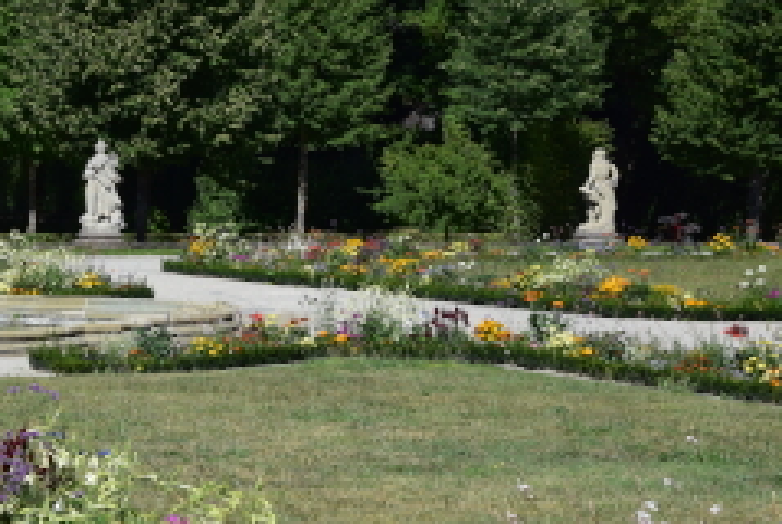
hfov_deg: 16.0
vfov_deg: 10.8
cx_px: 101
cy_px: 272
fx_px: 2761
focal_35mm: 127
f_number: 11
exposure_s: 1/500
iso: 360
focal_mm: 45
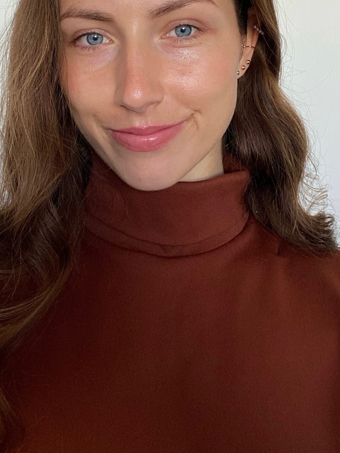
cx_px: 152
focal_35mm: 46
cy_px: 129
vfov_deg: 40.4
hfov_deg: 31.5
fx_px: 603
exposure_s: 1/94
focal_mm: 2.71
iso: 100
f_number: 2.2
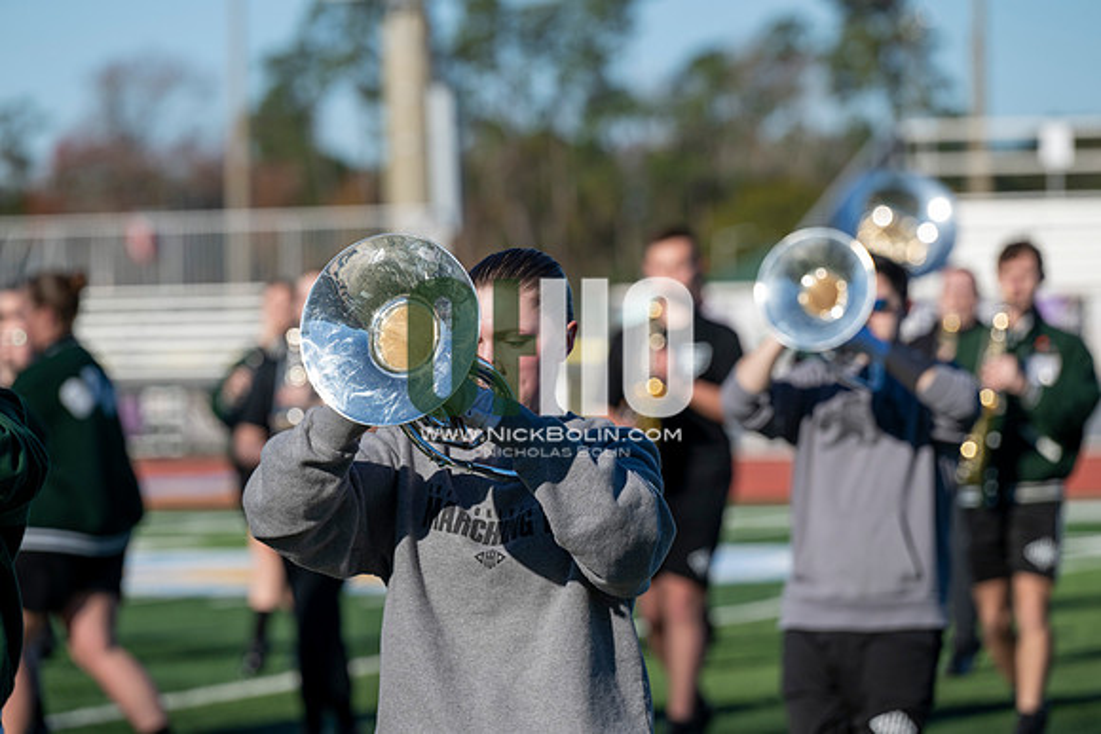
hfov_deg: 10.3
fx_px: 6118
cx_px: 550
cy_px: 367
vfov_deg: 6.9
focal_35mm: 200
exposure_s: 1/2000
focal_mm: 200
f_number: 5
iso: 250
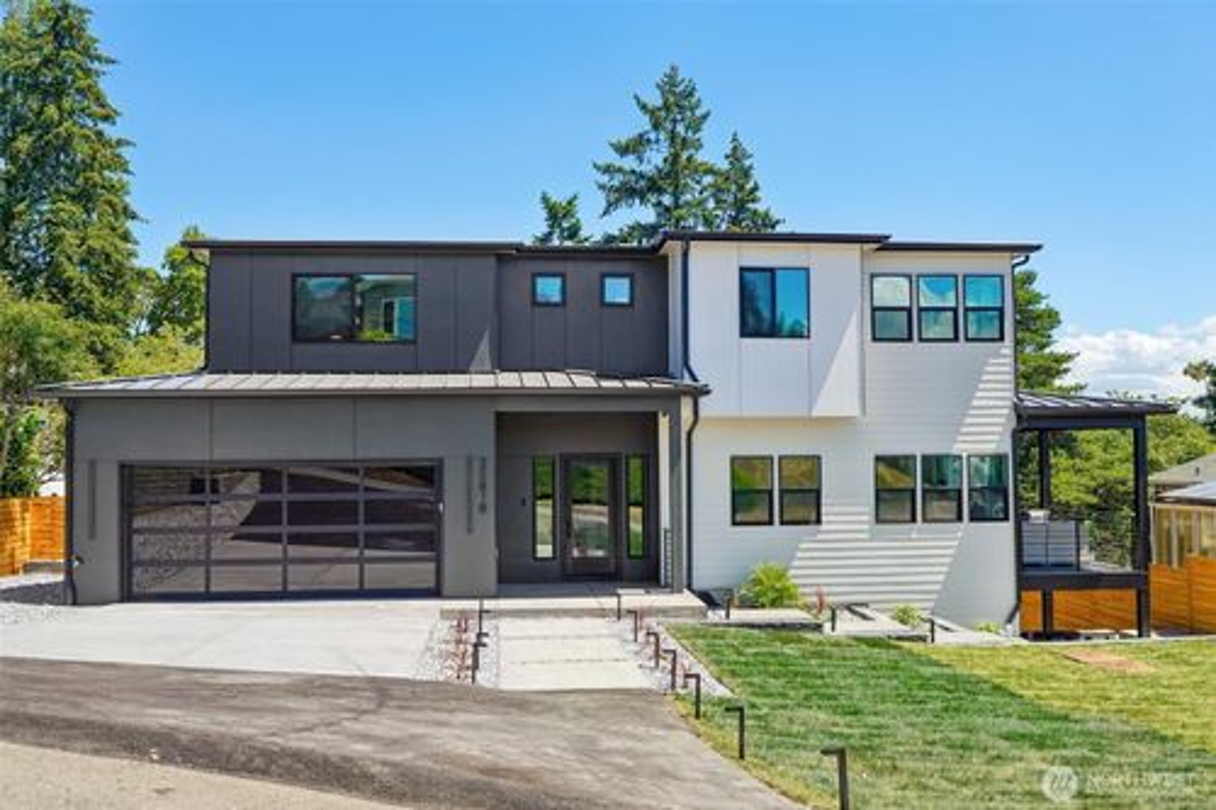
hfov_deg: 60.3
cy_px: 405
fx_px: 1047
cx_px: 608
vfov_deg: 42.3
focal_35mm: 31
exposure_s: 1/800
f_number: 8
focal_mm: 31
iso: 400
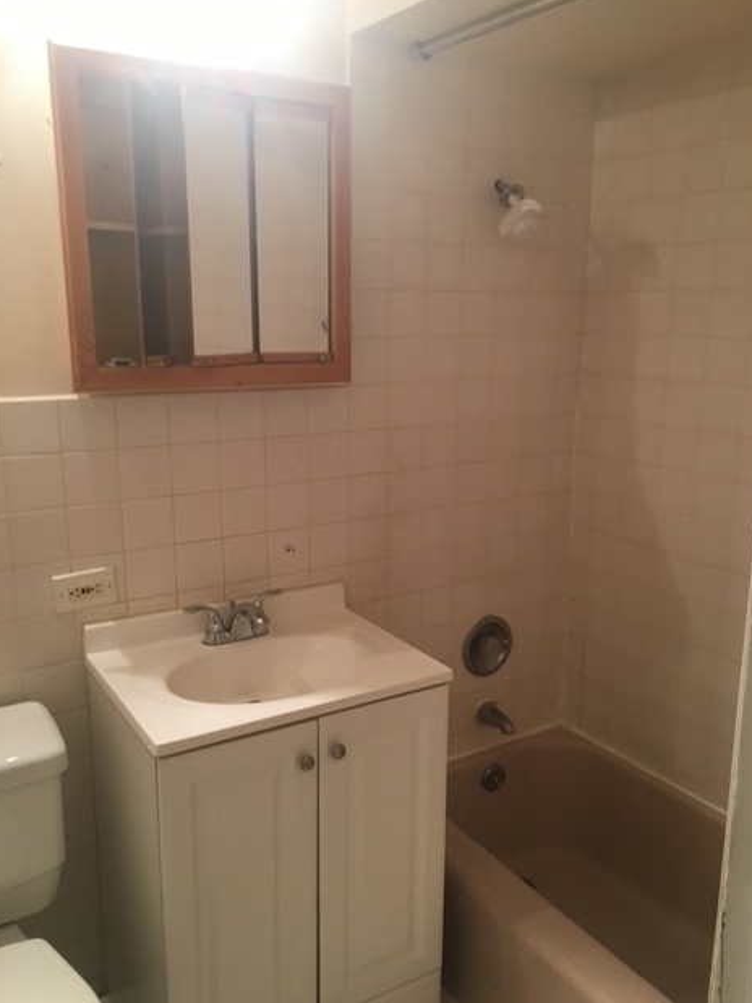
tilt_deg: -13.9
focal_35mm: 30
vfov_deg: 60.0
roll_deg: -2.7
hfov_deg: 46.8
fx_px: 869
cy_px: 510
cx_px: 381
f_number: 2.2
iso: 100
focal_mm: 4.15
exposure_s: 1/30
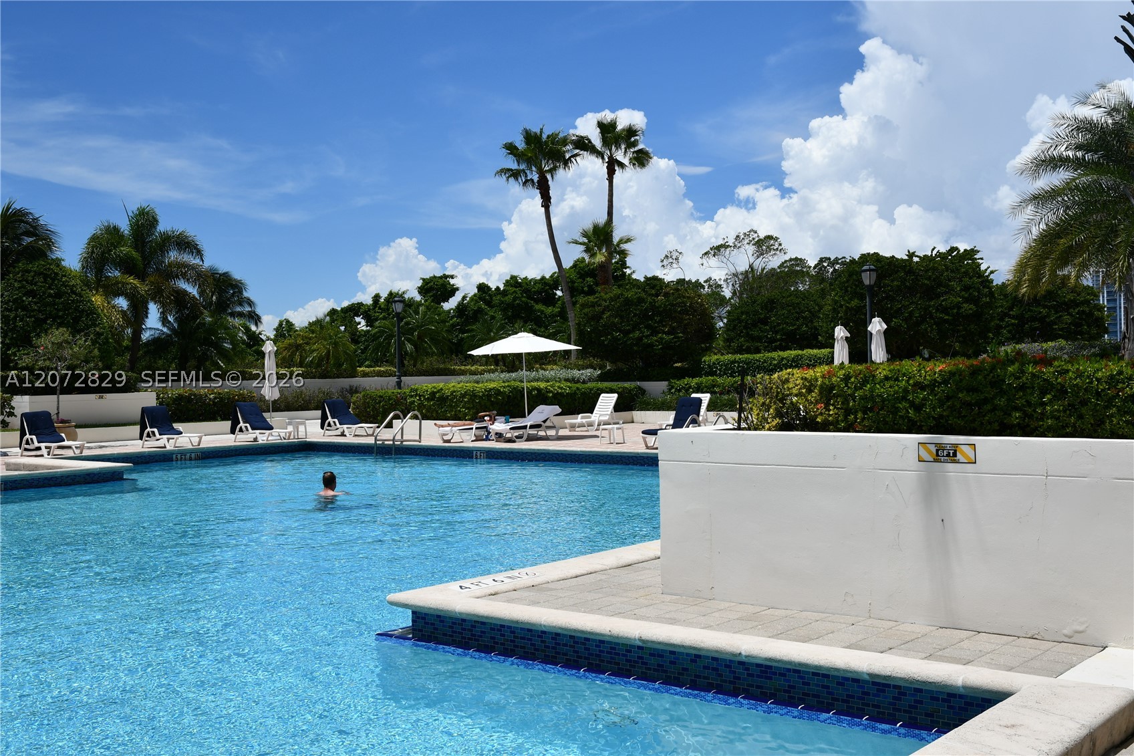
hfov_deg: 51.9
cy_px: 378
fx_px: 1165
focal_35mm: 37
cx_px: 567
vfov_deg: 35.9
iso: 100
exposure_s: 1/400
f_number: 10
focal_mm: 25
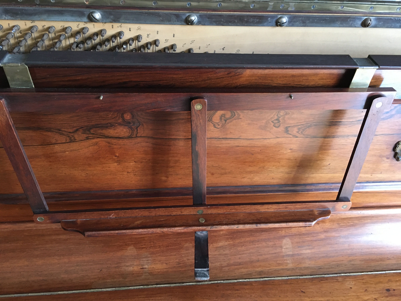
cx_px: 200
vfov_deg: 48.2
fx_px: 336
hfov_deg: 61.7
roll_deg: -3.1
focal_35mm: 29
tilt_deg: -41.0
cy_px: 150
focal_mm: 4.15
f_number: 2.2
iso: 200
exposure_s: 1/17
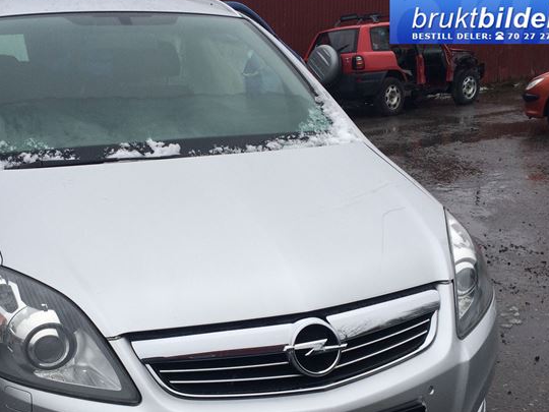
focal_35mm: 43
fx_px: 682
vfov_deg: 33.2
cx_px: 227
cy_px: 290
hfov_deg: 43.7
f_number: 2.2
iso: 32
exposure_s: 1/873
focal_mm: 4.15
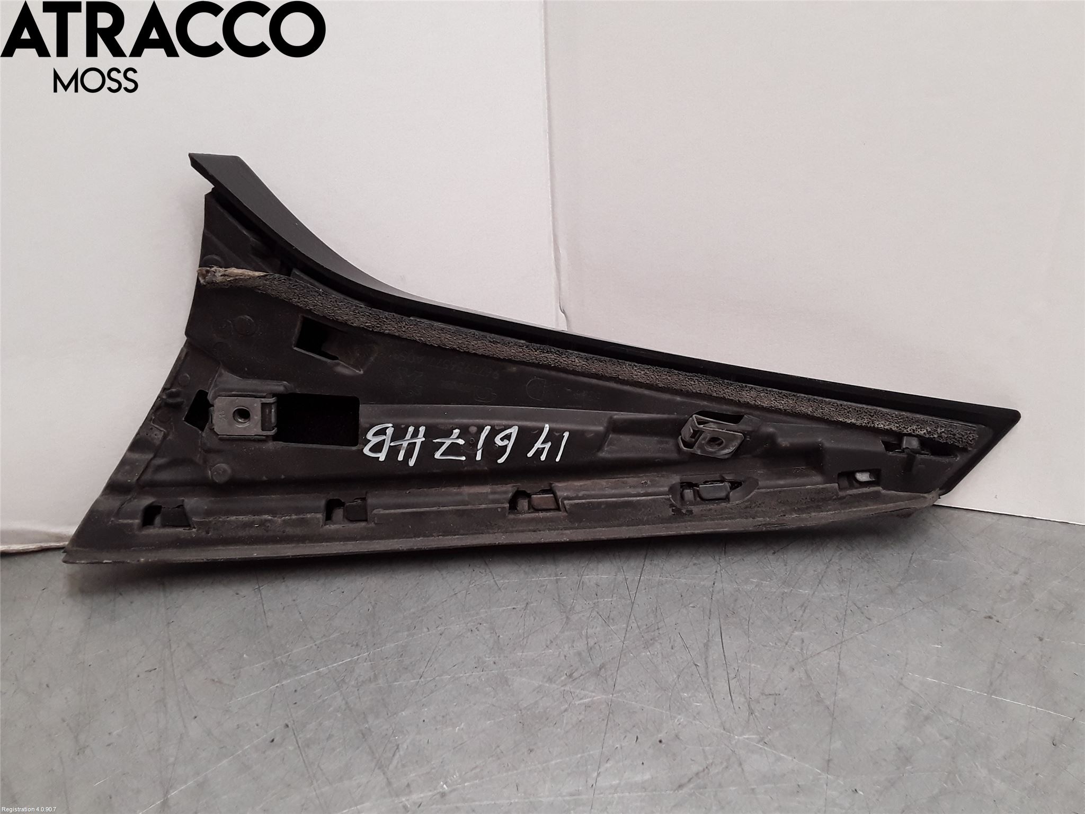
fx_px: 878
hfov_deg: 63.4
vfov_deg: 49.7
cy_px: 407
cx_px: 542
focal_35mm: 28
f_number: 1.9
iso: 64
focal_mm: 2.91
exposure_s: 1/100
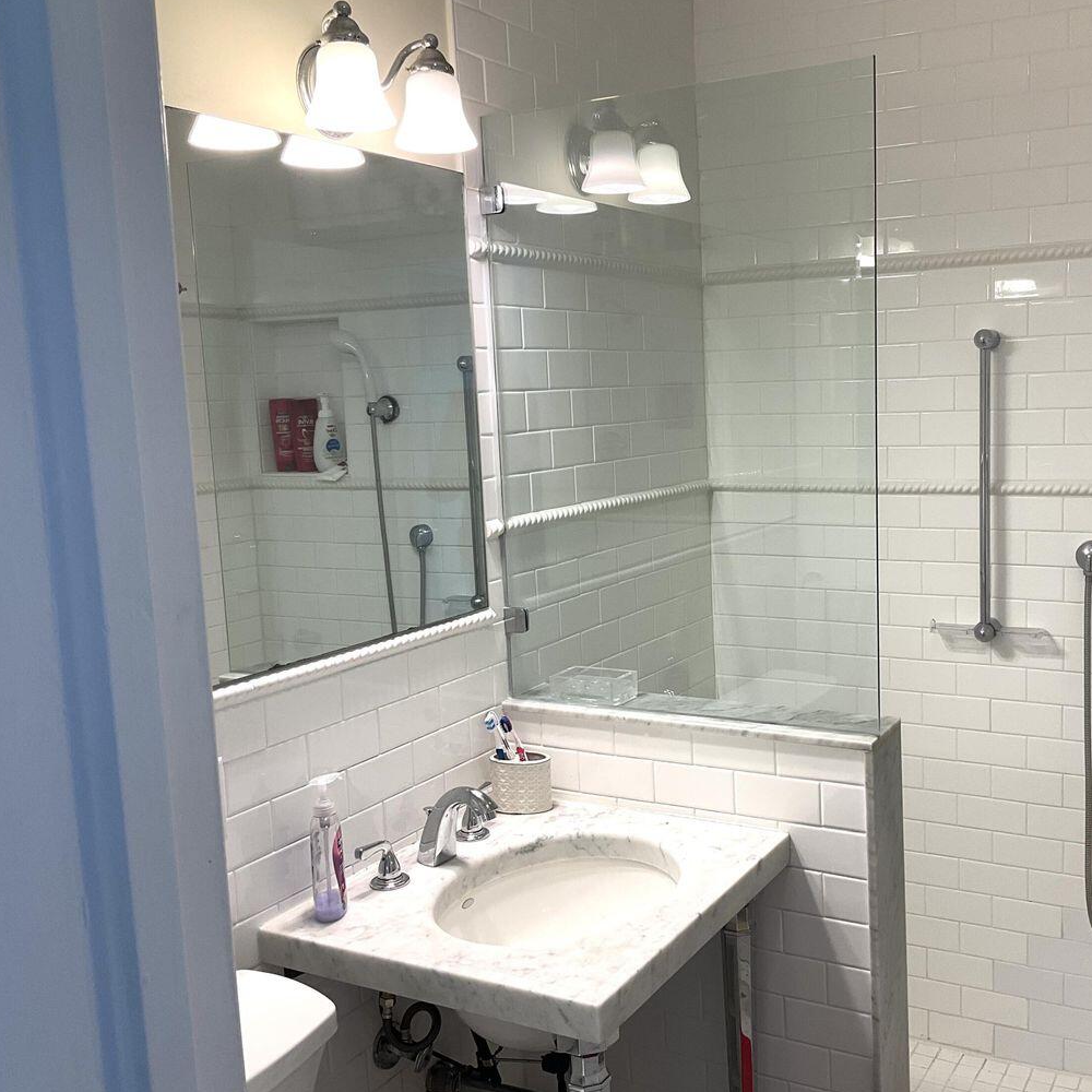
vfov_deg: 47.2
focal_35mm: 35
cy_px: 554
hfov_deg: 46.8
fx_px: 1249
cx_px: 681
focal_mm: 3
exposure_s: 1/60
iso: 40
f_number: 1.8
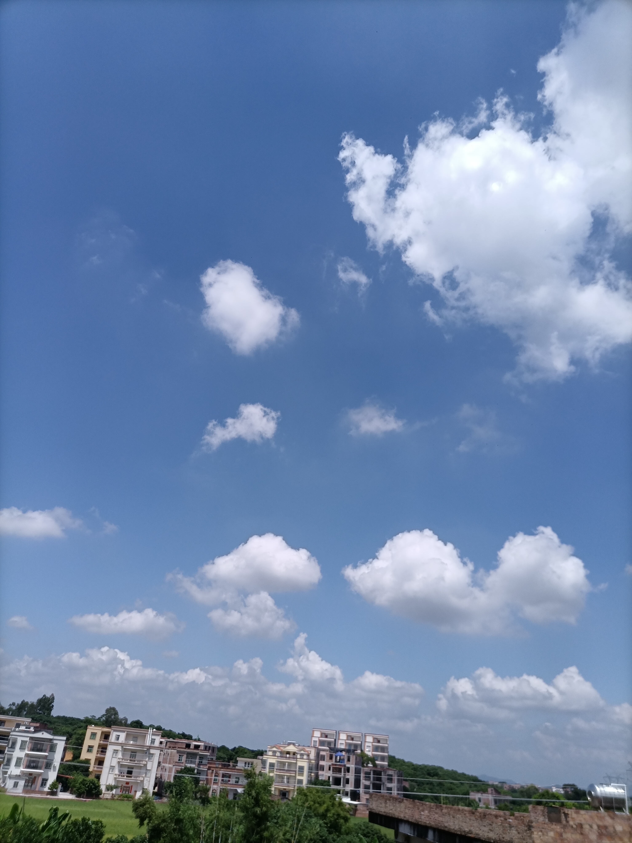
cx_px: 316
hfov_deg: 53.1
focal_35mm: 26
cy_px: 422
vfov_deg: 67.3
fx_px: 633
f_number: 1.8
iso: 103
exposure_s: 1/1880
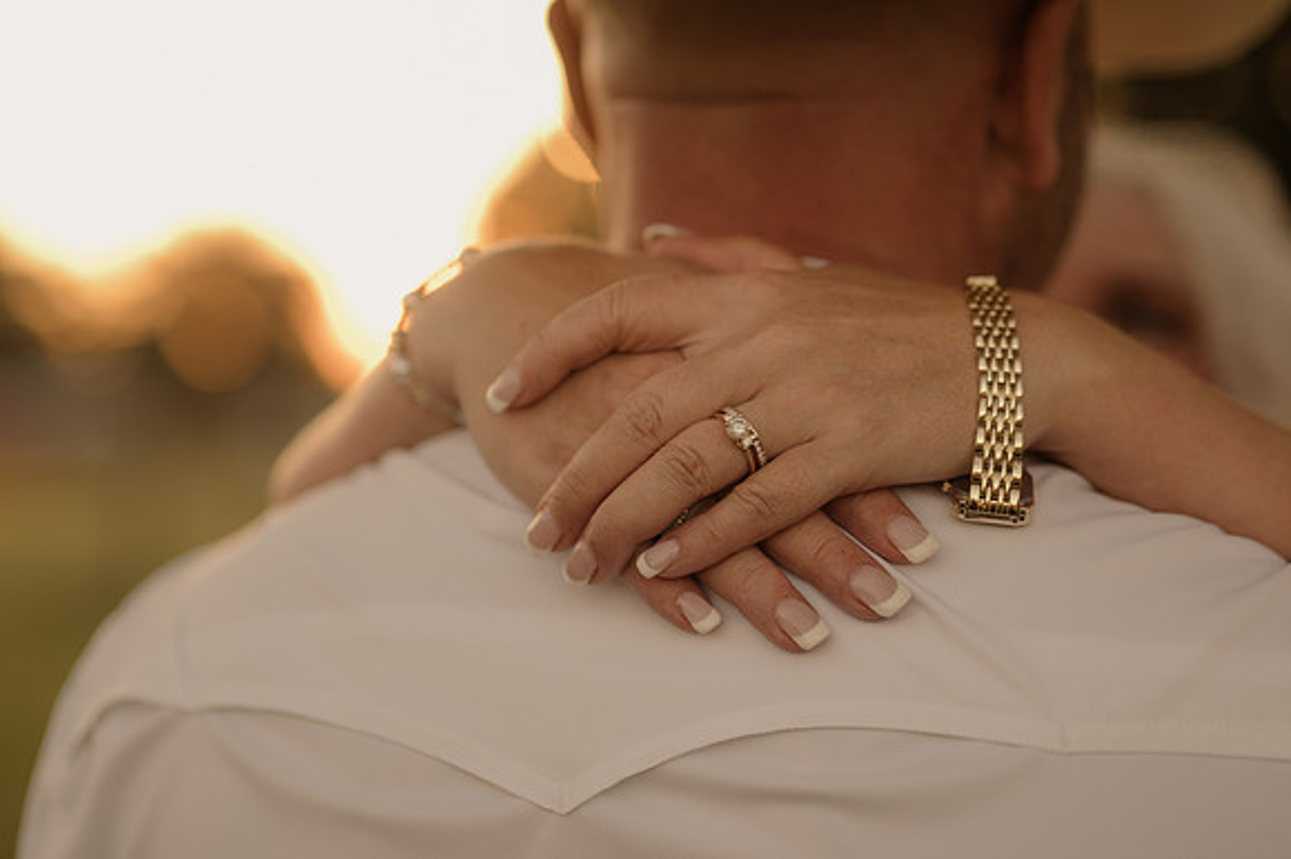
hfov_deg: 27.0
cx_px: 646
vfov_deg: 18.2
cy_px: 430
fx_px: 2688
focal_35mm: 75
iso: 200
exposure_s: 1/400
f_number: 2.8
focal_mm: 50
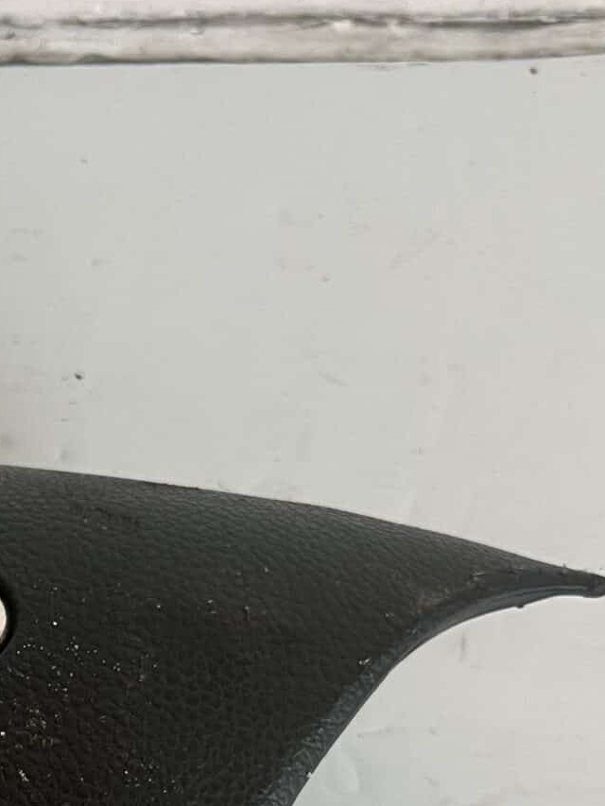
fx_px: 1817
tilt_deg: -70.3
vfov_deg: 23.7
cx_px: -143
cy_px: 855
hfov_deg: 17.9
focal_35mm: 78
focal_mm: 5.1
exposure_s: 1/50
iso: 80
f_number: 1.6
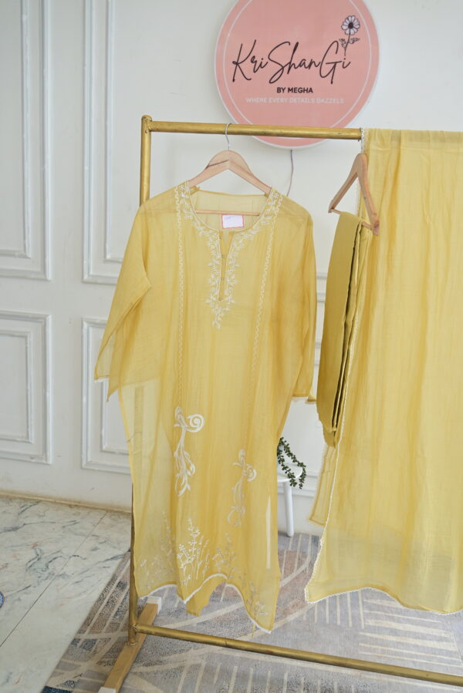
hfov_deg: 42.4
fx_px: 598
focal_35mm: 31
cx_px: 232
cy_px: 346
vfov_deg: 60.3
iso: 320
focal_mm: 31
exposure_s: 1/160
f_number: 5.6
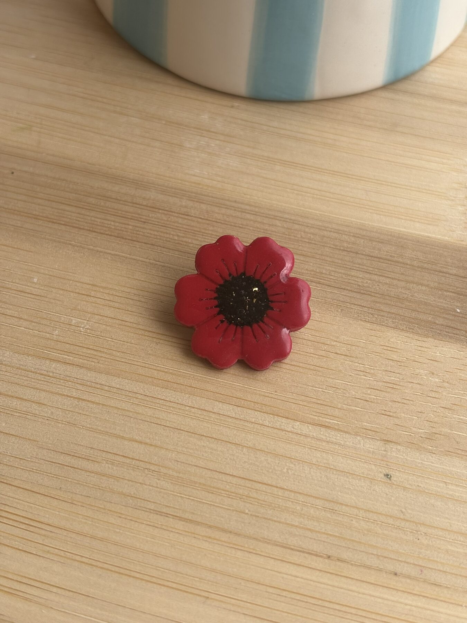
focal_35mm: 52
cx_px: 234
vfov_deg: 36.8
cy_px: 312
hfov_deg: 28.0
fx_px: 935
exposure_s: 1/1381
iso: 40
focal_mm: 5.96
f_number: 1.6
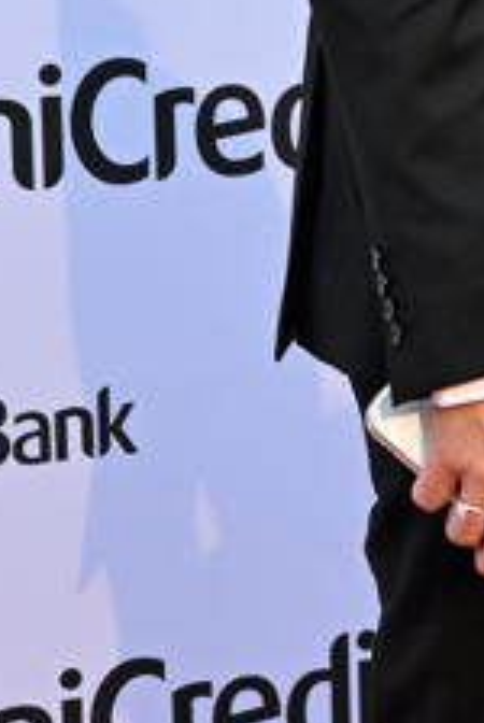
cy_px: 353
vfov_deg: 9.1
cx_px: 987
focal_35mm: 226
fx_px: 4543
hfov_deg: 5.9
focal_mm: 49
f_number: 5
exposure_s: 1/500
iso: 2500
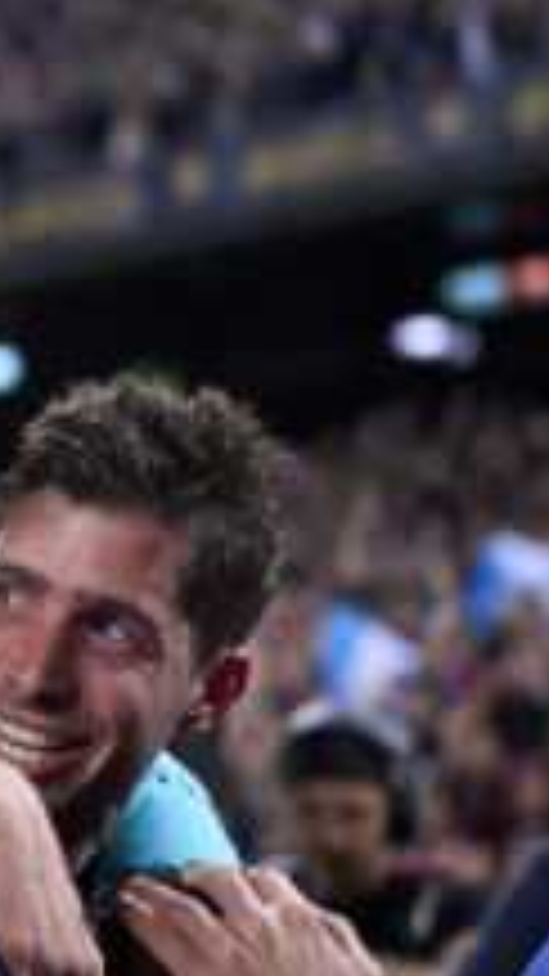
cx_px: -428
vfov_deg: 16.9
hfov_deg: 9.1
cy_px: 396
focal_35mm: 127
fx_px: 3288
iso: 1000
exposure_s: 1/2000
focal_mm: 35
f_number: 1.4
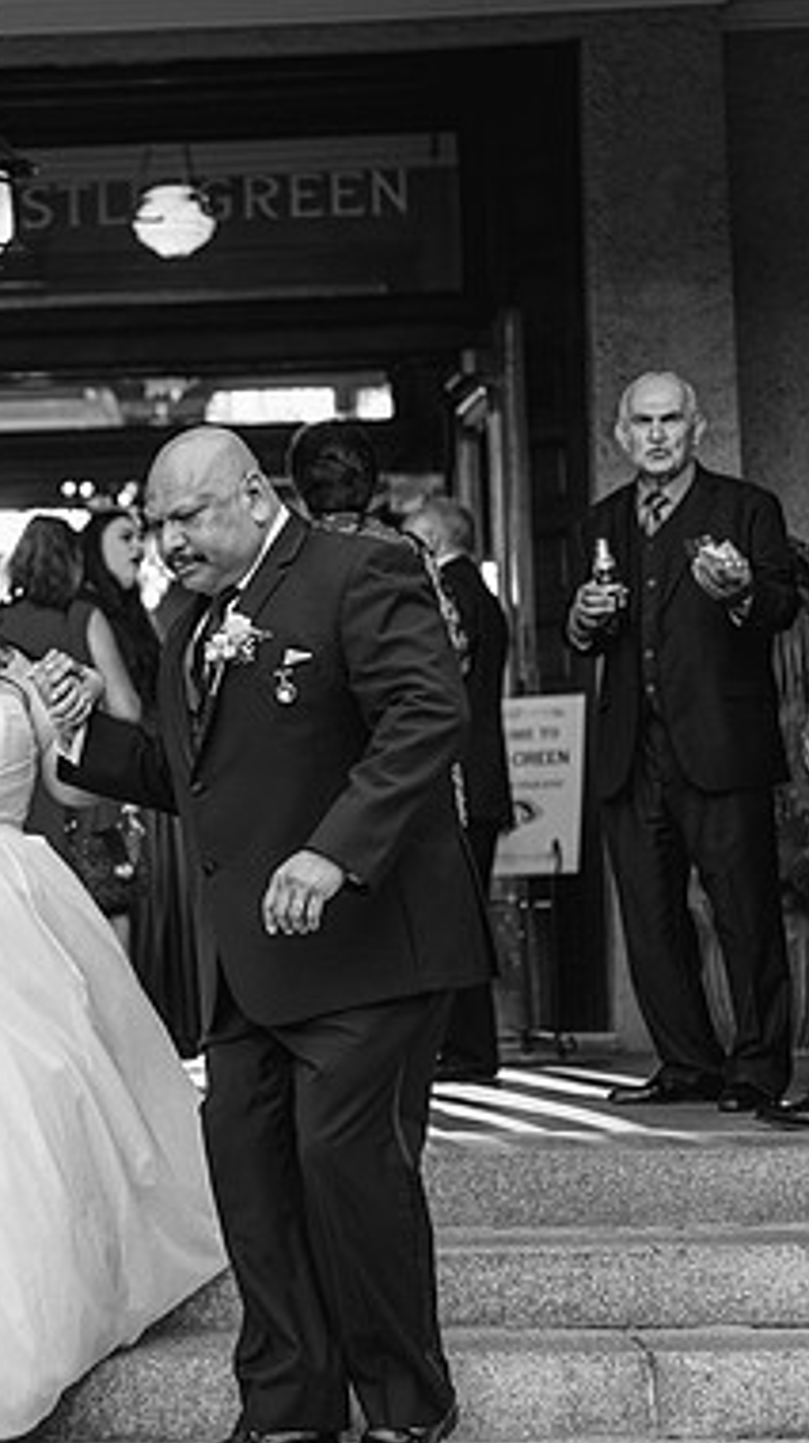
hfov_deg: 14.7
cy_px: 725
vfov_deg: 26.5
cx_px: -80
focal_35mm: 80
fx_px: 3059
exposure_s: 1/200
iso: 100
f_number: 1.8
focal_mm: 50
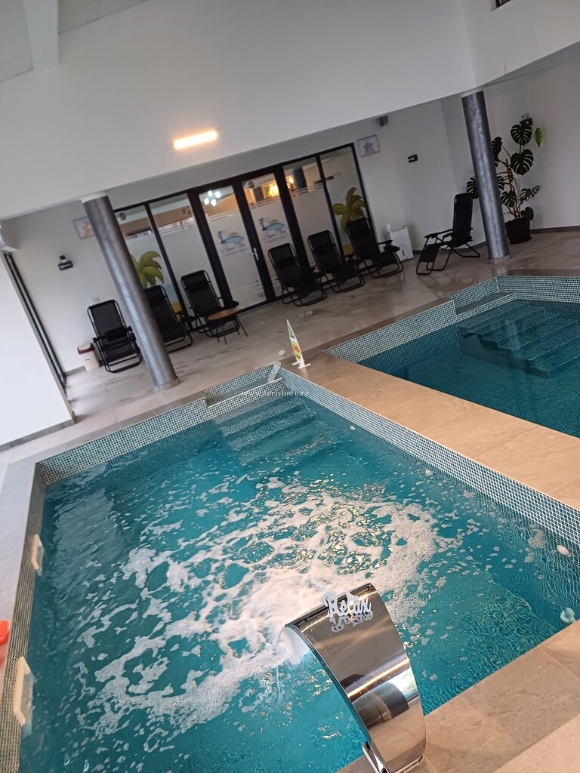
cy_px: 386
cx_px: 290
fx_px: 559
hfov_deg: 54.9
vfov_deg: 69.4
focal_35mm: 25
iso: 320
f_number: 1.8
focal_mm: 4.65
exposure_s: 1/33
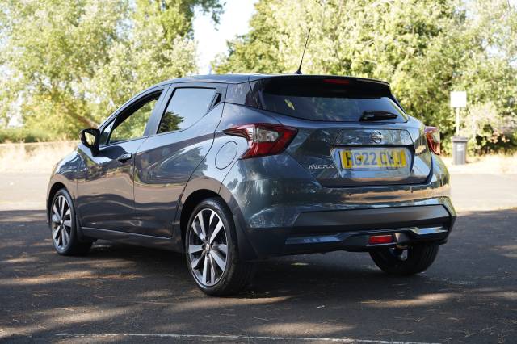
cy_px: 172
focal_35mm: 55
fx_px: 785
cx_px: 258
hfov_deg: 36.4
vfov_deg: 24.7
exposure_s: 1/160
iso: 250
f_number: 4
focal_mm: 54.7
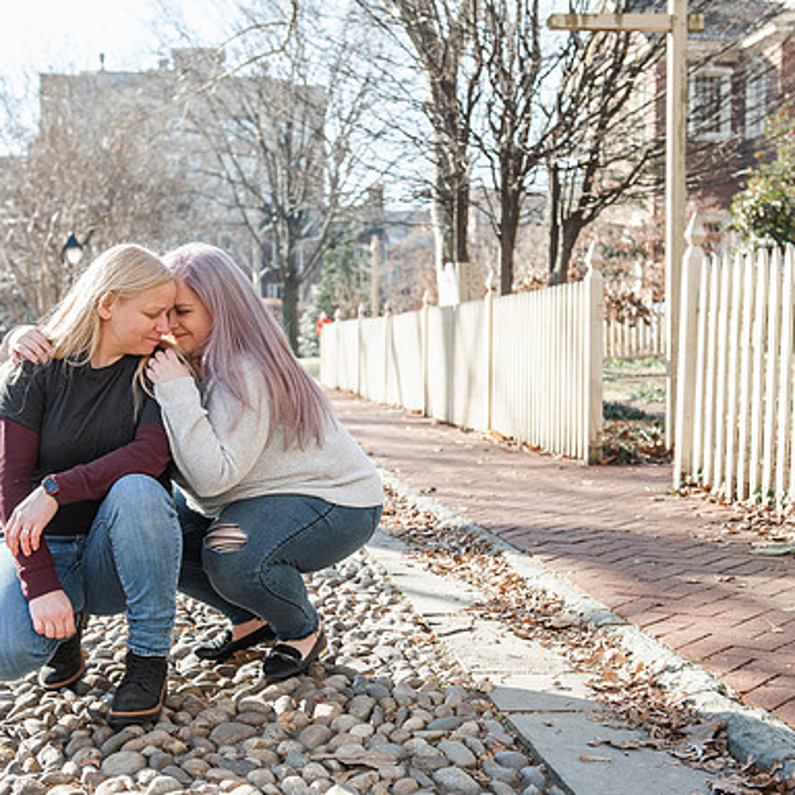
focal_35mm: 56
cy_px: 384
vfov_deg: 30.6
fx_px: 1455
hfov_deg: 30.6
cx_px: 418
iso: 400
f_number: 4
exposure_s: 1/1000
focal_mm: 42
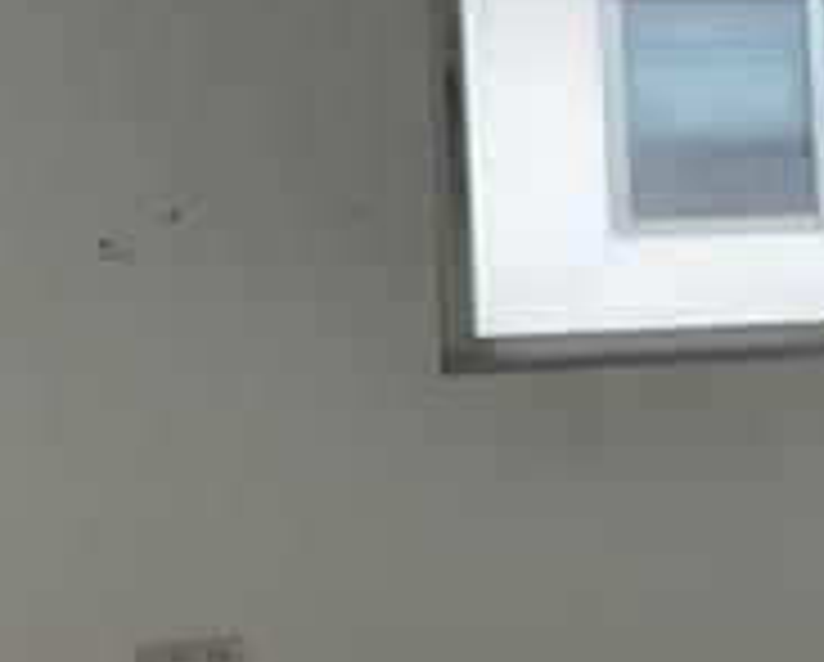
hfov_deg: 17.9
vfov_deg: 15.0
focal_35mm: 102
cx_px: 973
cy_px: 83
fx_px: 2491
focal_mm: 3
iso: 16
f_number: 1.8
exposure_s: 1/155
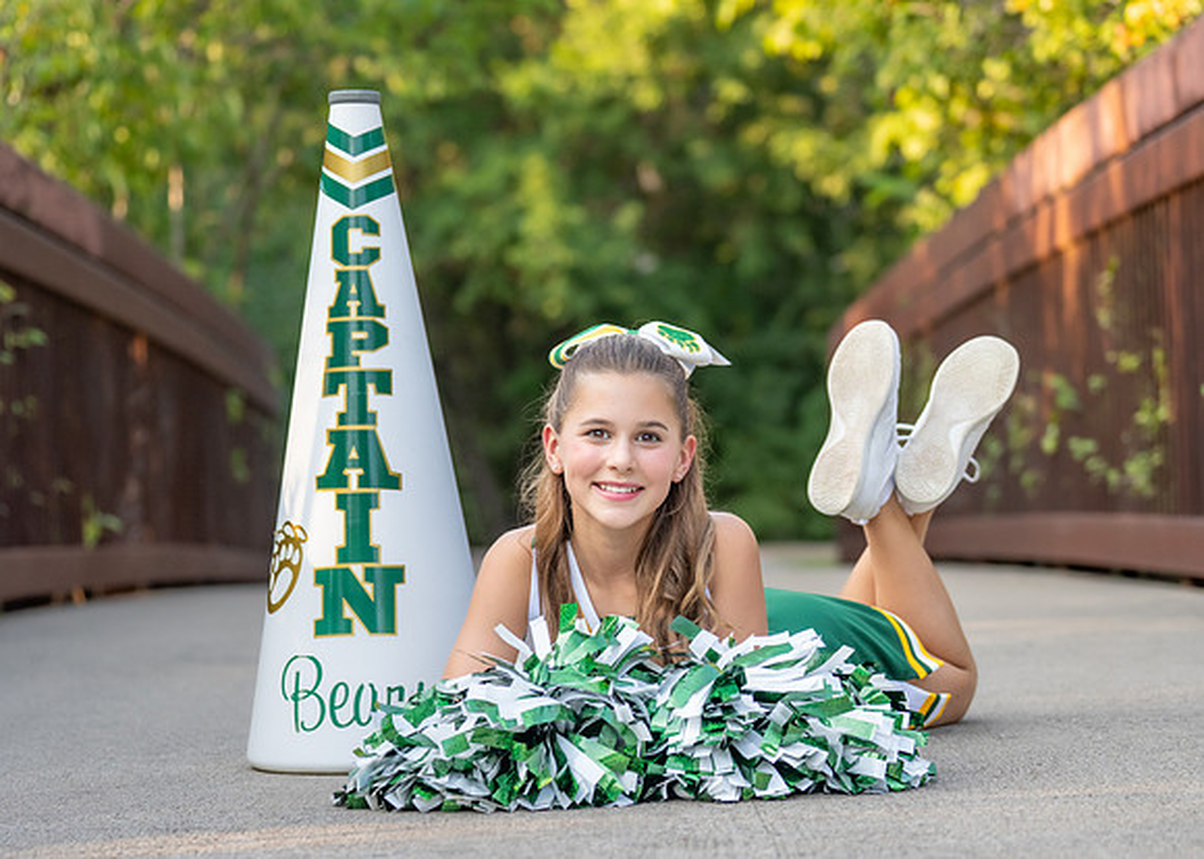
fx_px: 3387
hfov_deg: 20.2
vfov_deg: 14.5
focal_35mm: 99
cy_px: 503
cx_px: 599
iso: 800
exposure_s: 1/1250
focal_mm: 70
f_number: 2.8
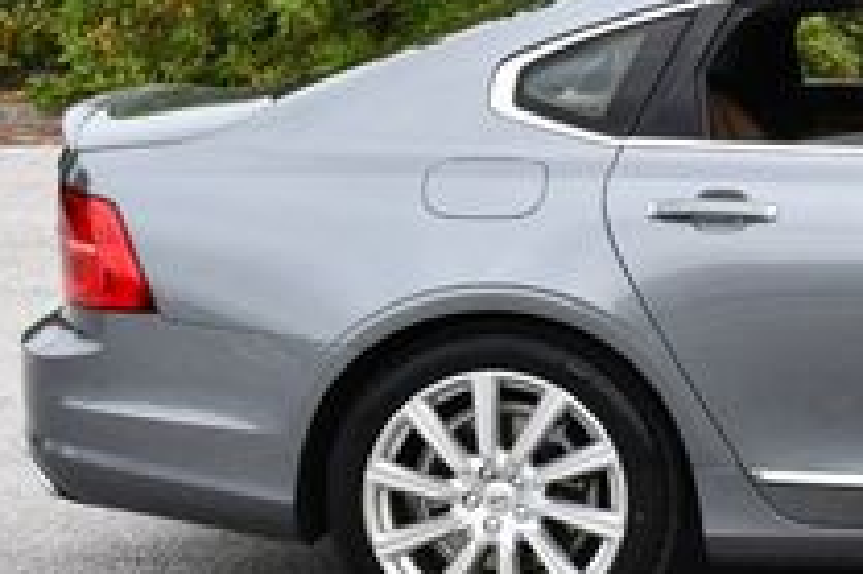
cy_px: 25
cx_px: 1206
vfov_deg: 10.1
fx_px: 3234
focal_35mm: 135
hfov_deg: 14.4
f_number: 8
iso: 140
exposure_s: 1/250
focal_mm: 22
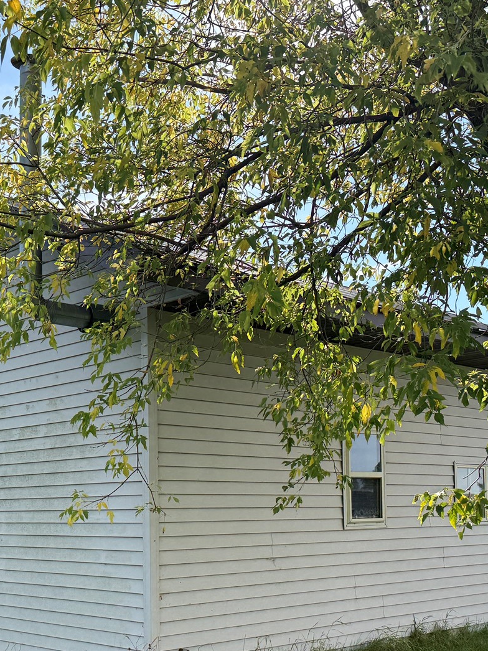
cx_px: 185
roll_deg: +0.0
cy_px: 474
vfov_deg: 39.5
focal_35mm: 47
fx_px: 884
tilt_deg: +1.8
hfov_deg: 30.7
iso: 125
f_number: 1.78
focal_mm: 6.76
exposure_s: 1/3759
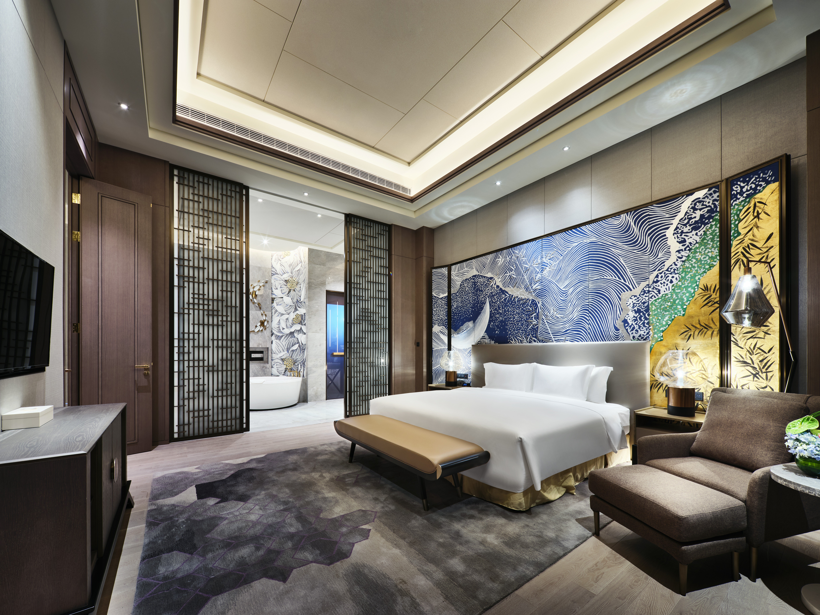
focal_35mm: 13
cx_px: 410
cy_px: 308
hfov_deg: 106.2
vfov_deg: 89.9
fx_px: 308
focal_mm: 17
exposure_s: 1
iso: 200
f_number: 16
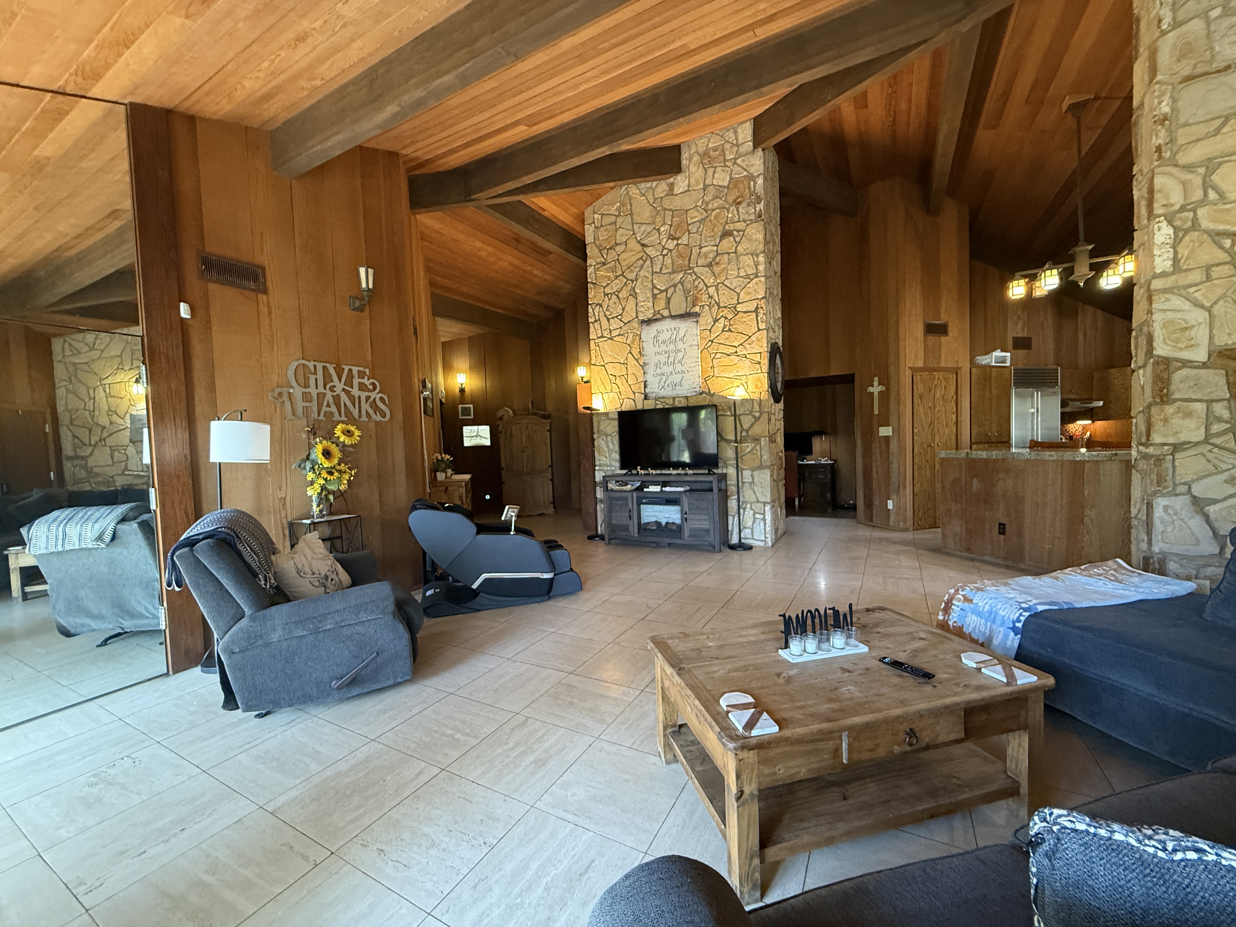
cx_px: 618
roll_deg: +1.7
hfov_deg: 102.1
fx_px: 500
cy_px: 464
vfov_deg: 85.7
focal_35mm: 14
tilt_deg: -2.5
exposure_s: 1/60
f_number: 2.2
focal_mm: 2.22
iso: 500
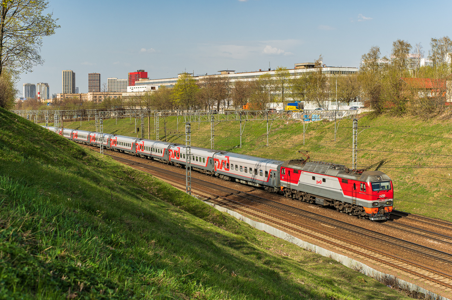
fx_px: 627
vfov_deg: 26.9
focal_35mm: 50
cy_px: 150
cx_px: 226
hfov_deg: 39.6
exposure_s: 1/800
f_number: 8
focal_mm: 50
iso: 250
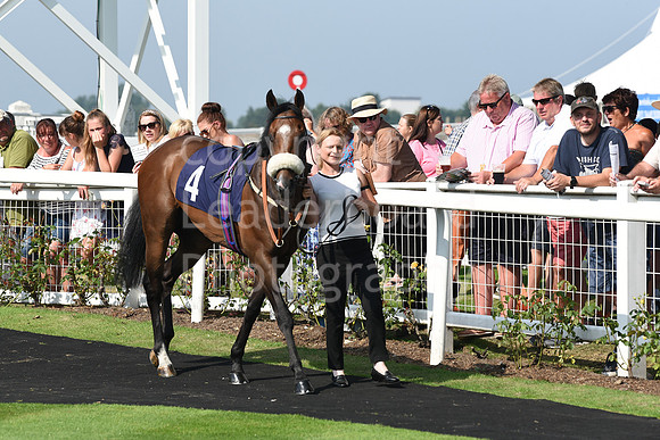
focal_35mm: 185
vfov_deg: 7.4
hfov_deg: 11.1
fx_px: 3392
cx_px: 330
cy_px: 220
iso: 400
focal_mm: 185
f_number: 6.3
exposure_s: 1/1600
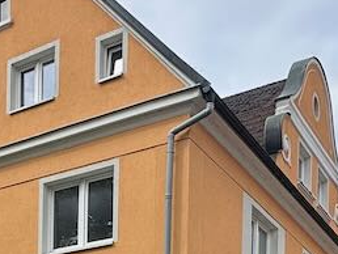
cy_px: 477
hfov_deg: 27.1
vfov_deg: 16.8
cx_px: 56
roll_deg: -1.2
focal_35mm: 70
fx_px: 684
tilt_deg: -2.3
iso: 40
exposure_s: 1/609
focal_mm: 2.22
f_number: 2.2
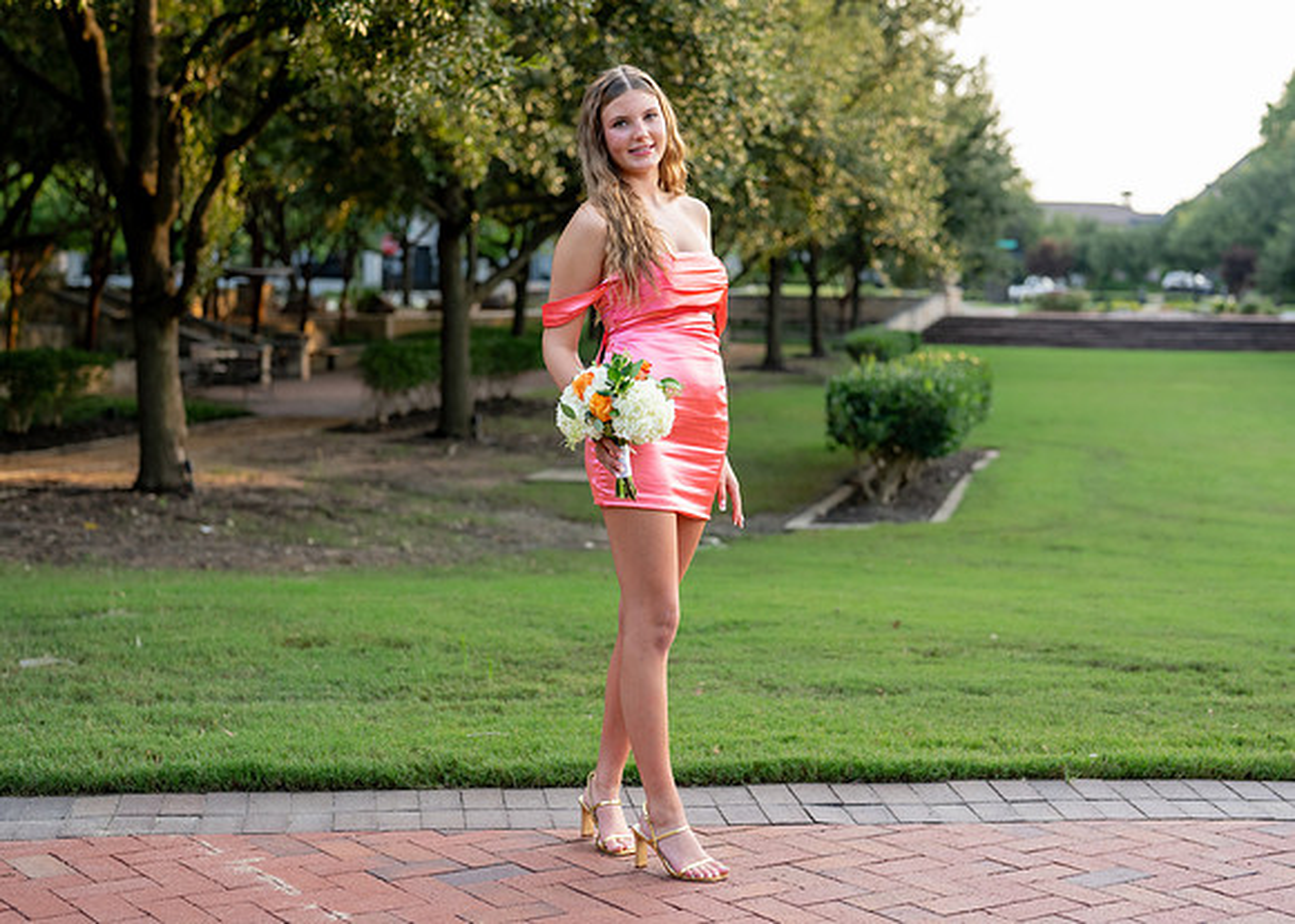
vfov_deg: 22.7
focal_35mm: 63
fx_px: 2302
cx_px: 674
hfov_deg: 31.4
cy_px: 437
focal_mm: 50
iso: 320
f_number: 2.5
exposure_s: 1/400
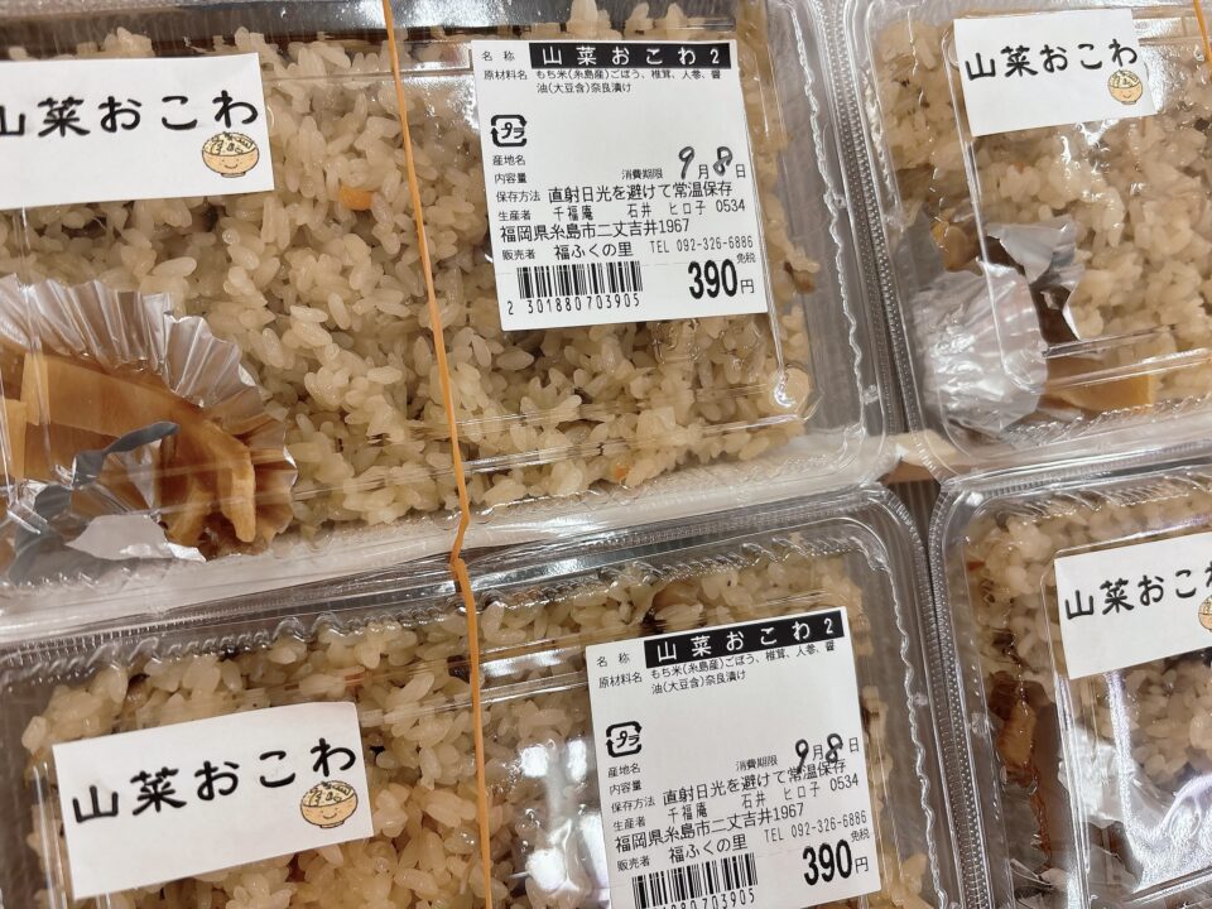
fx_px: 910
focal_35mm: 26
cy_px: 454
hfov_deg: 67.3
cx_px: 606
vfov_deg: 53.1
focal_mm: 5.96
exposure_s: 1/60
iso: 80
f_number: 1.6
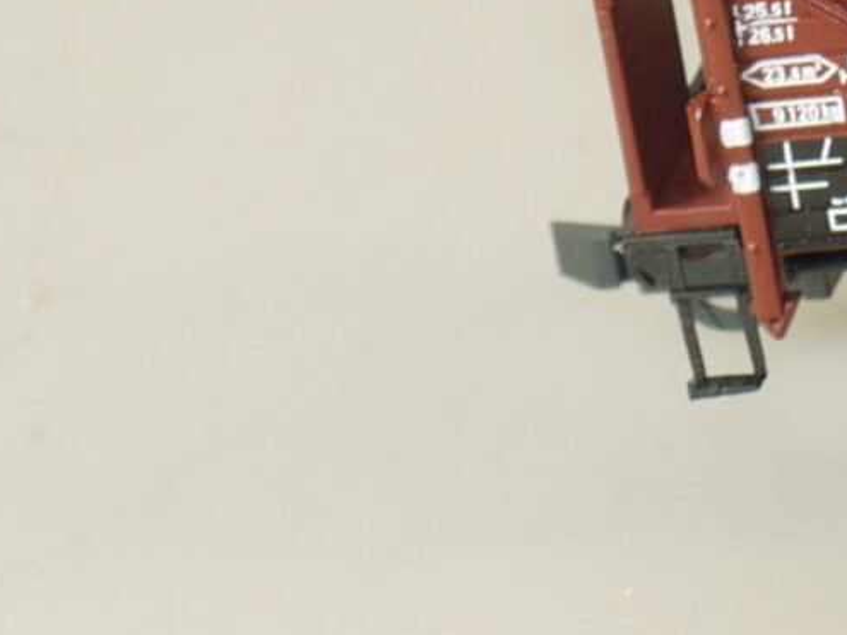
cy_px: 12
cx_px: 1701
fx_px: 10323
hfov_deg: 4.6
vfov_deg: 3.5
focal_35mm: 422
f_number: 7.1
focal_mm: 36
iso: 100
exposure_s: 1/13
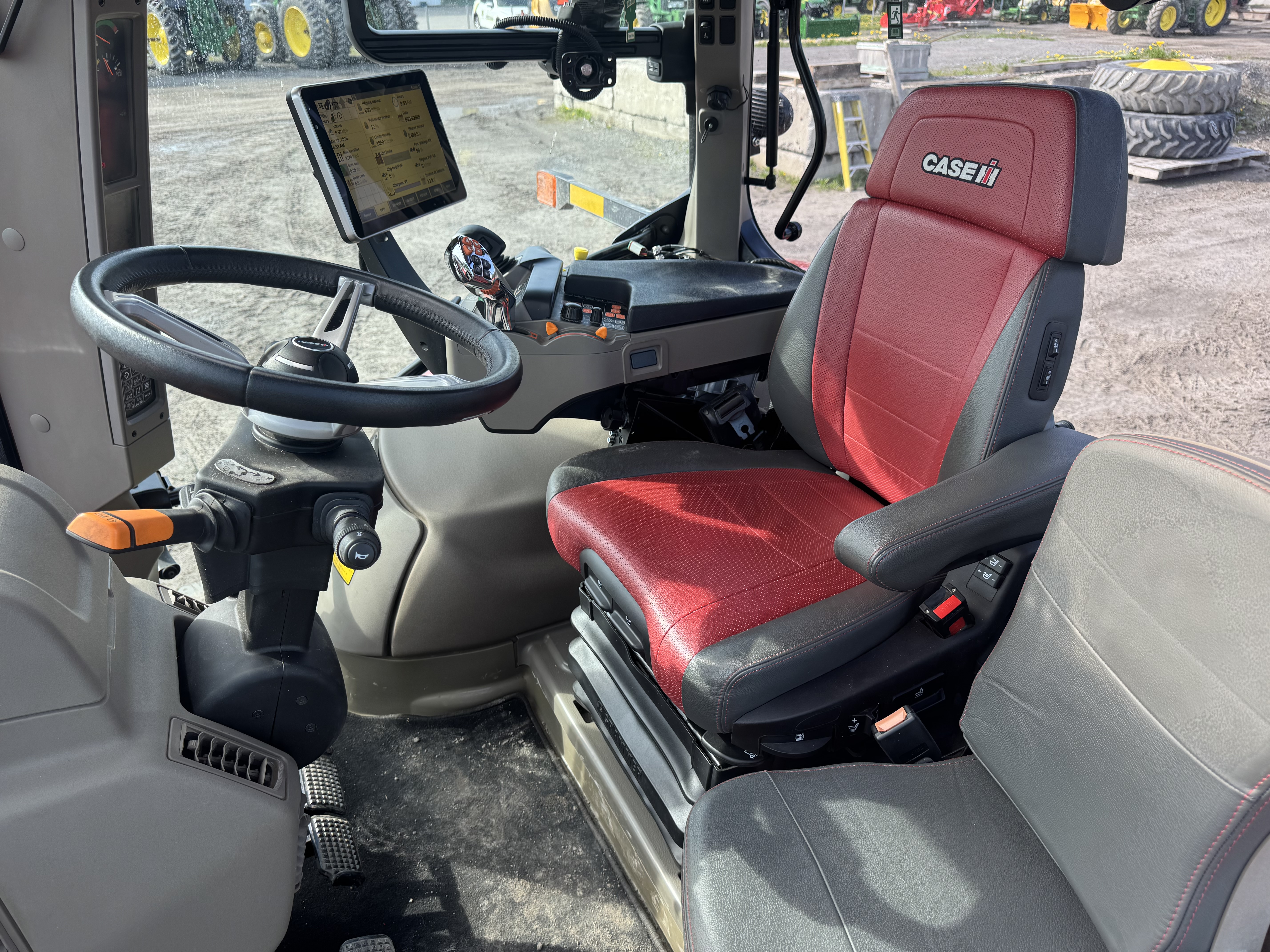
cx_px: 635
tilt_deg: -27.5
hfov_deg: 71.6
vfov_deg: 56.8
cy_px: 476
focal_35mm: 24
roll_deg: +0.9
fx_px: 881
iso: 80
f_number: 1.78
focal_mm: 6.76
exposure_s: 1/510
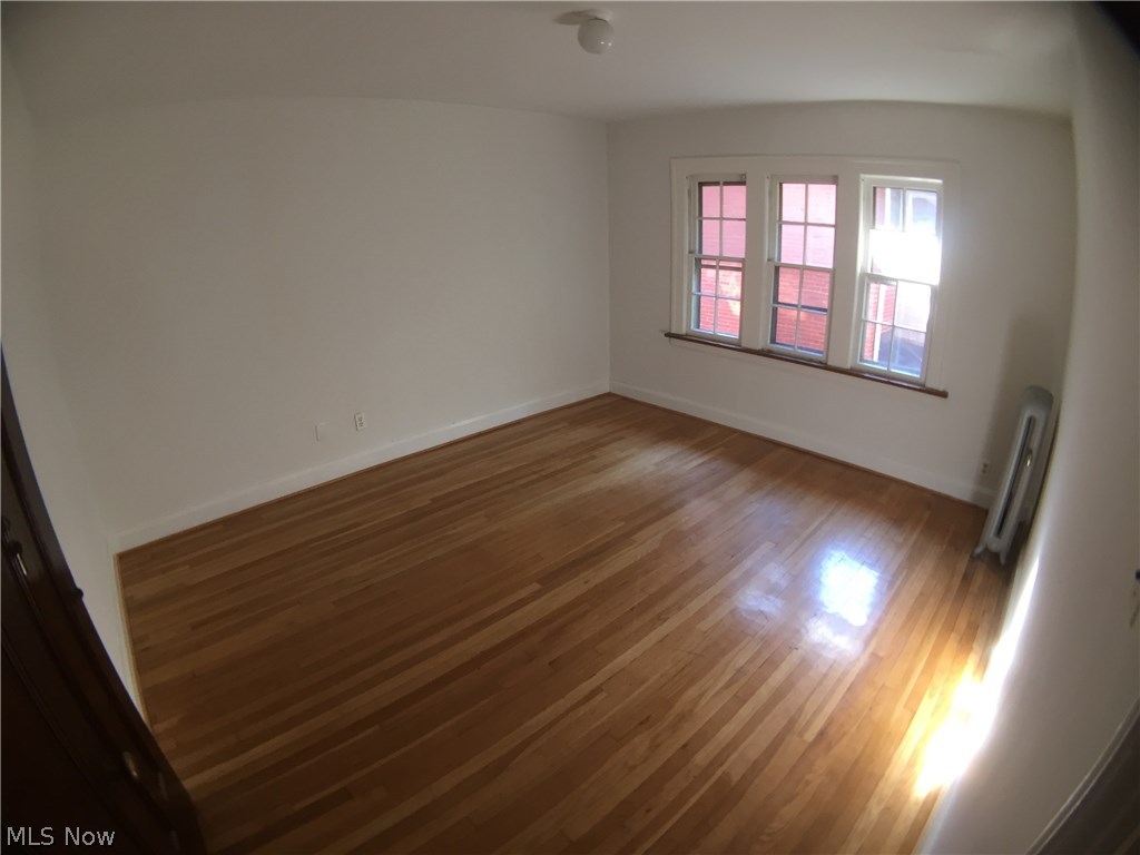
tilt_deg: -22.6
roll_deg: +1.7
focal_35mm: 29
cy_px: 428
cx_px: 570
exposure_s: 1/30
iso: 64
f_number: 2.2
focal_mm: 4.15
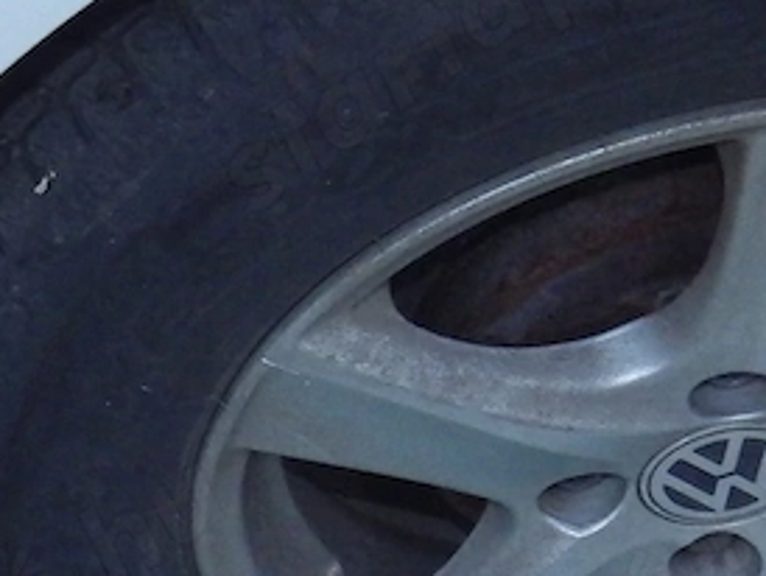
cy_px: 741
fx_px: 2746
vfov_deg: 11.7
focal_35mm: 124
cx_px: -338
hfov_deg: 14.9
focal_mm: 6.2
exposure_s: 1/50
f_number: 3.4
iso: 500
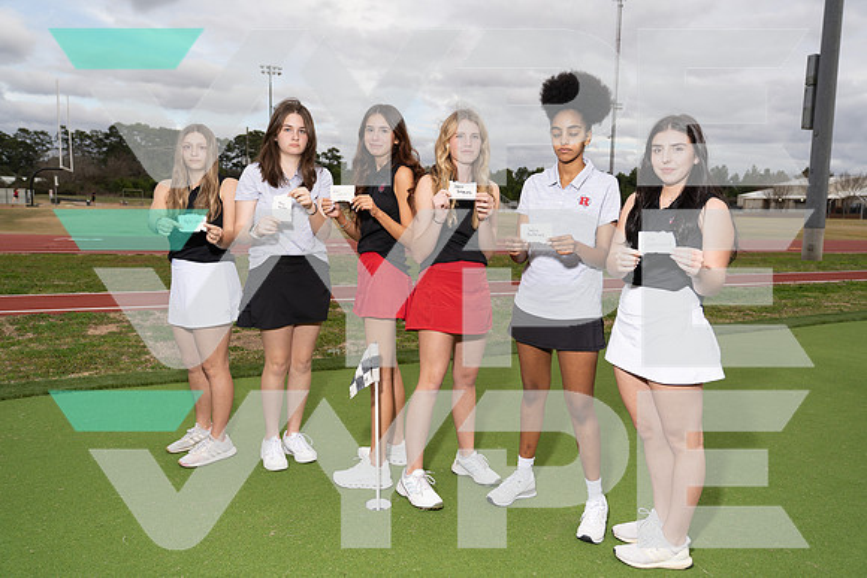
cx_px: 434
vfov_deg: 46.4
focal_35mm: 28
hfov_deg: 65.5
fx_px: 674
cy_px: 289
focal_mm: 28
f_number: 4
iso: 100
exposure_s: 1/250
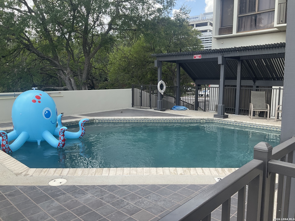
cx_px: 148
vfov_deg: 48.2
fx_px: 247
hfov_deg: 61.7
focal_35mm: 29
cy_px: 110
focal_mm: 3
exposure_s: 1/428
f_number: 1.8
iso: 16
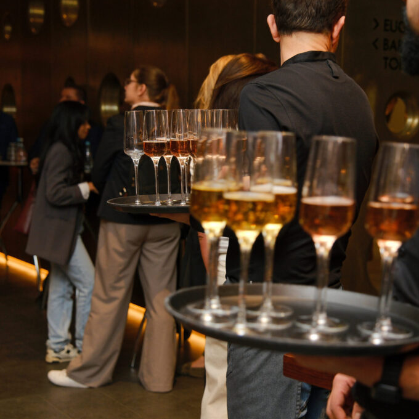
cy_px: 209
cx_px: 276
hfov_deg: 26.7
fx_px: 876
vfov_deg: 26.9
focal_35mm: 64
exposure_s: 1/60
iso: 800
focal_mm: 33.2
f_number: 2.8
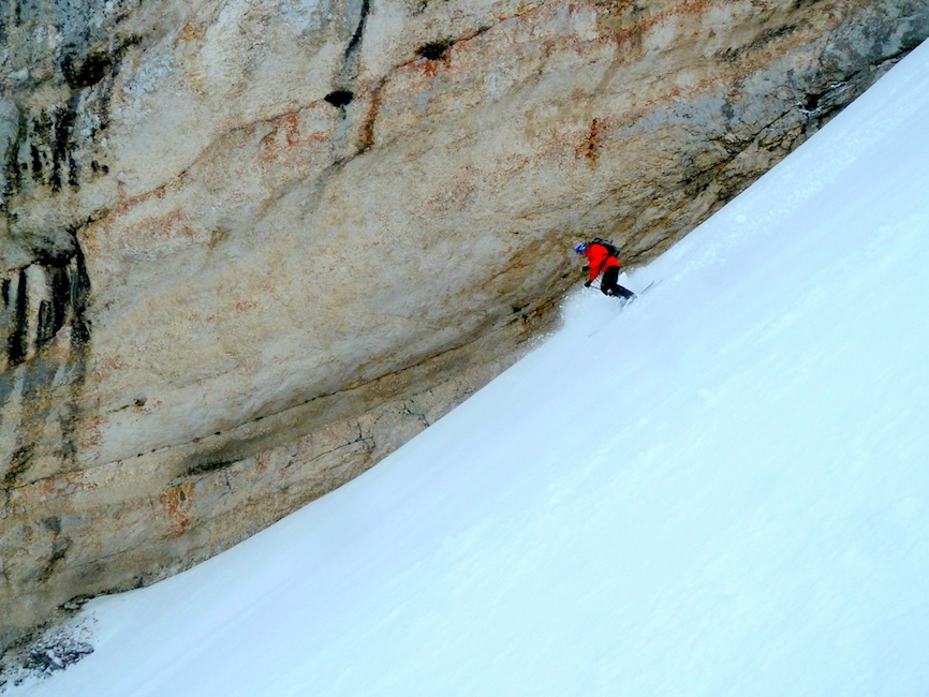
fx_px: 671
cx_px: 464
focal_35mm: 25
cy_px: 348
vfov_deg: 54.9
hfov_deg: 69.4
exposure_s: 1/500
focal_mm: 4.1
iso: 80
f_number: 5.6
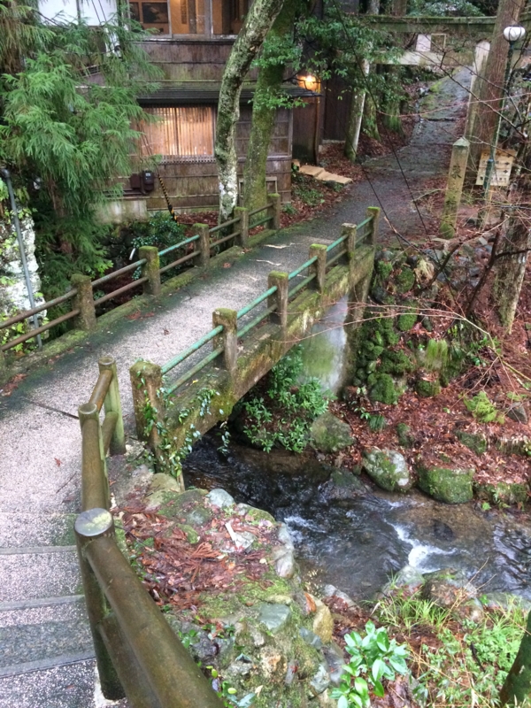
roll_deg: +0.7
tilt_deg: -29.6
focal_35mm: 29
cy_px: 354
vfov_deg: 61.7
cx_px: 266
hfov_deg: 48.2
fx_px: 593
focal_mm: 4.15
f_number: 2.2
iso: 250
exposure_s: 1/30
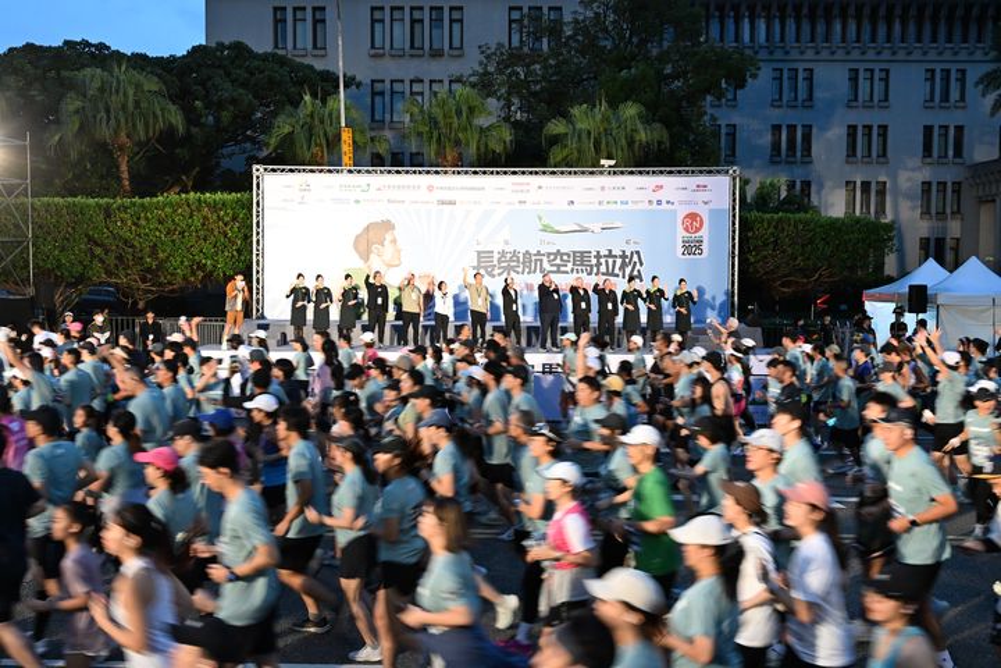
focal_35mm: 38
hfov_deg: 50.4
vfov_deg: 34.8
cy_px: 334
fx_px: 1063
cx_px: 500
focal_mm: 25.5
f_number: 6.3
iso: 2500
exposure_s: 1/40
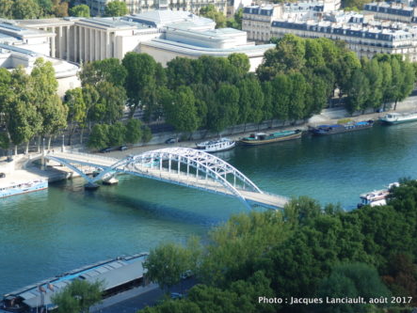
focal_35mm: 114
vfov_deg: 13.0
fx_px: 1374
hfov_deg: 17.2
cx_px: 188
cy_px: 156
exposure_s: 1/160
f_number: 4.8
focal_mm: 70
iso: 100
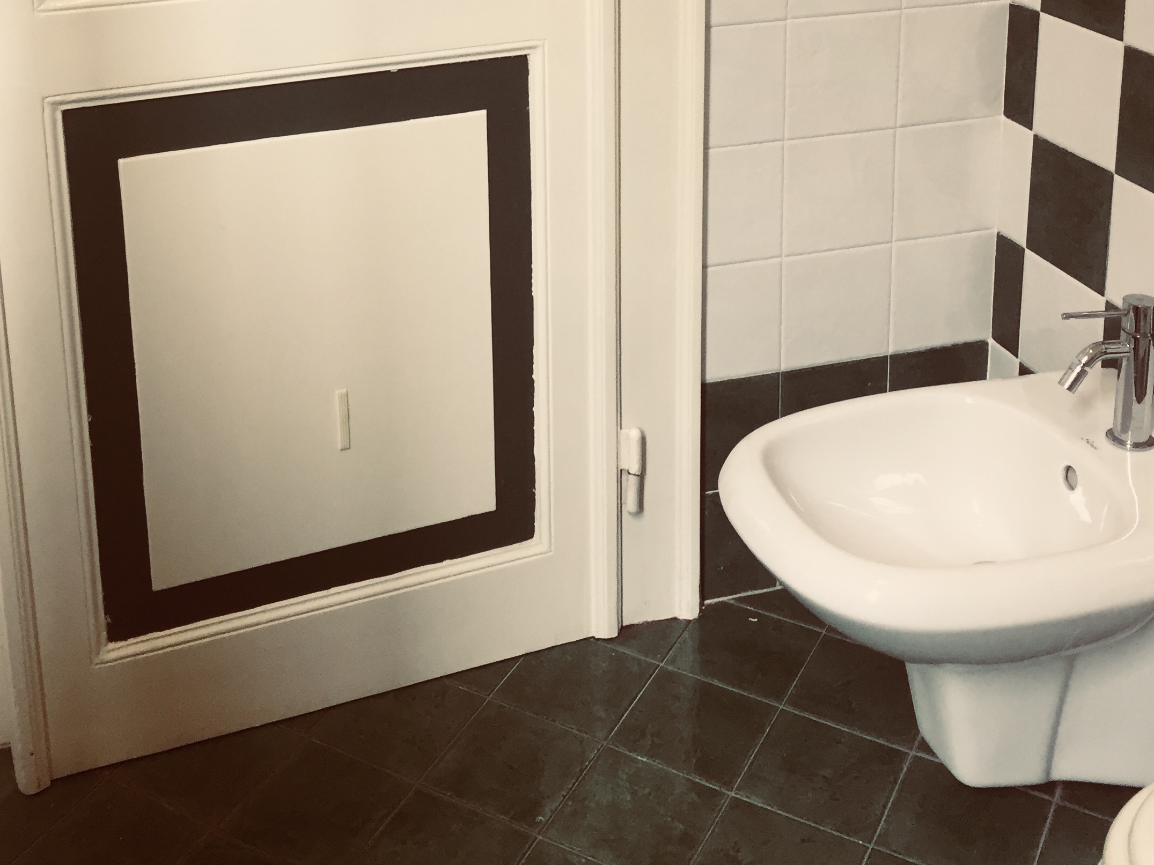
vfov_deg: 30.6
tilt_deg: -12.9
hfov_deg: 42.9
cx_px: 528
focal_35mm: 44
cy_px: 4
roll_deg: +0.1
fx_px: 1467
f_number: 2.2
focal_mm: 4.15
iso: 100
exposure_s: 1/33
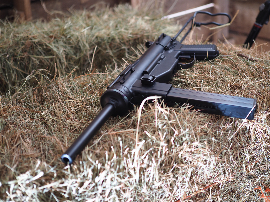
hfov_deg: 38.2
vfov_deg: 29.1
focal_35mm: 50
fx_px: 390
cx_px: 135
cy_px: 101
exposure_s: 1/25
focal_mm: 25
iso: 400
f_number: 2
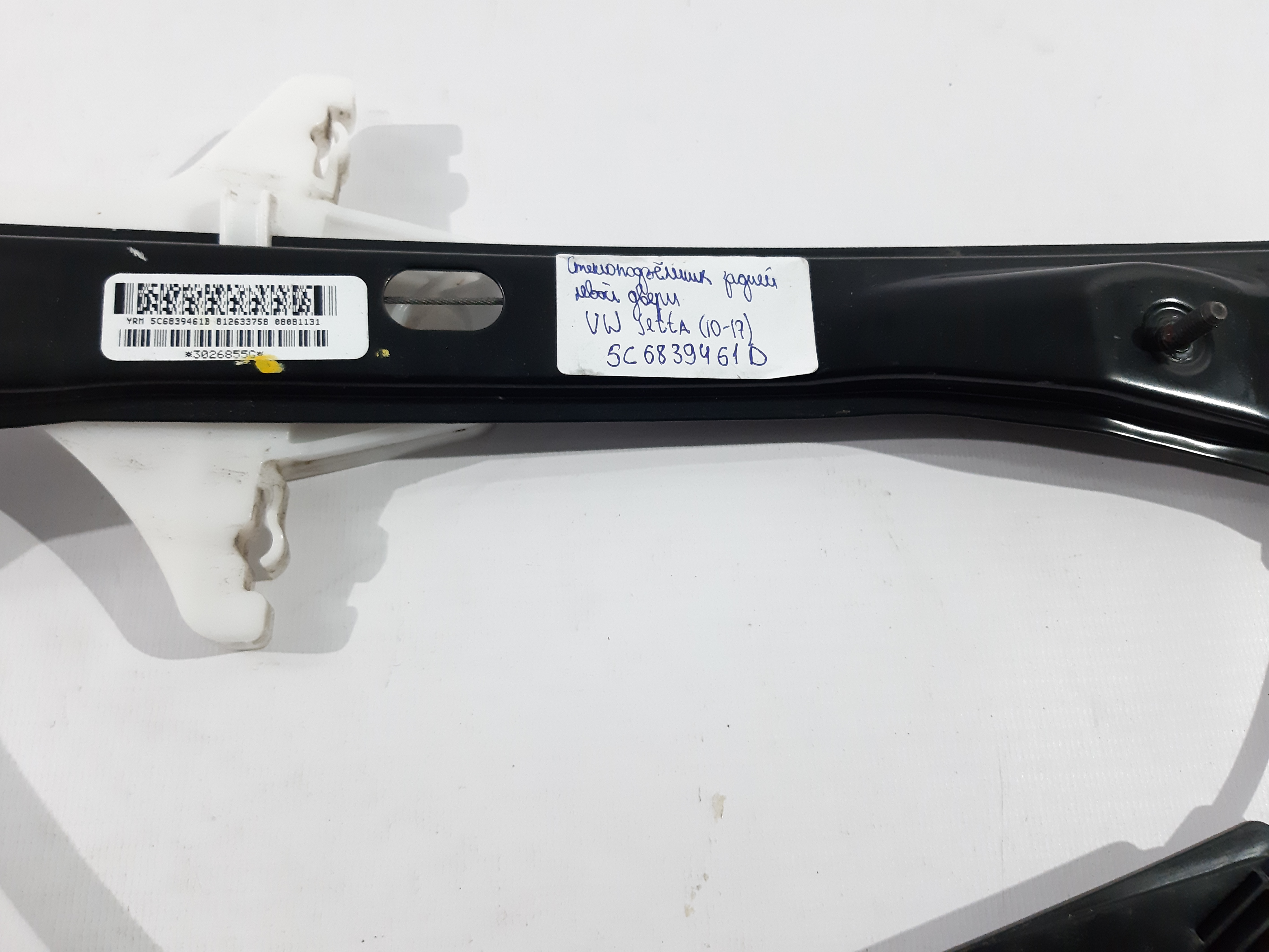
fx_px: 990
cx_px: 634
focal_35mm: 27
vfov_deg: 51.4
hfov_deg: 65.3
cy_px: 476
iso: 250
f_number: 1.7
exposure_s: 1/50
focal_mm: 3.93
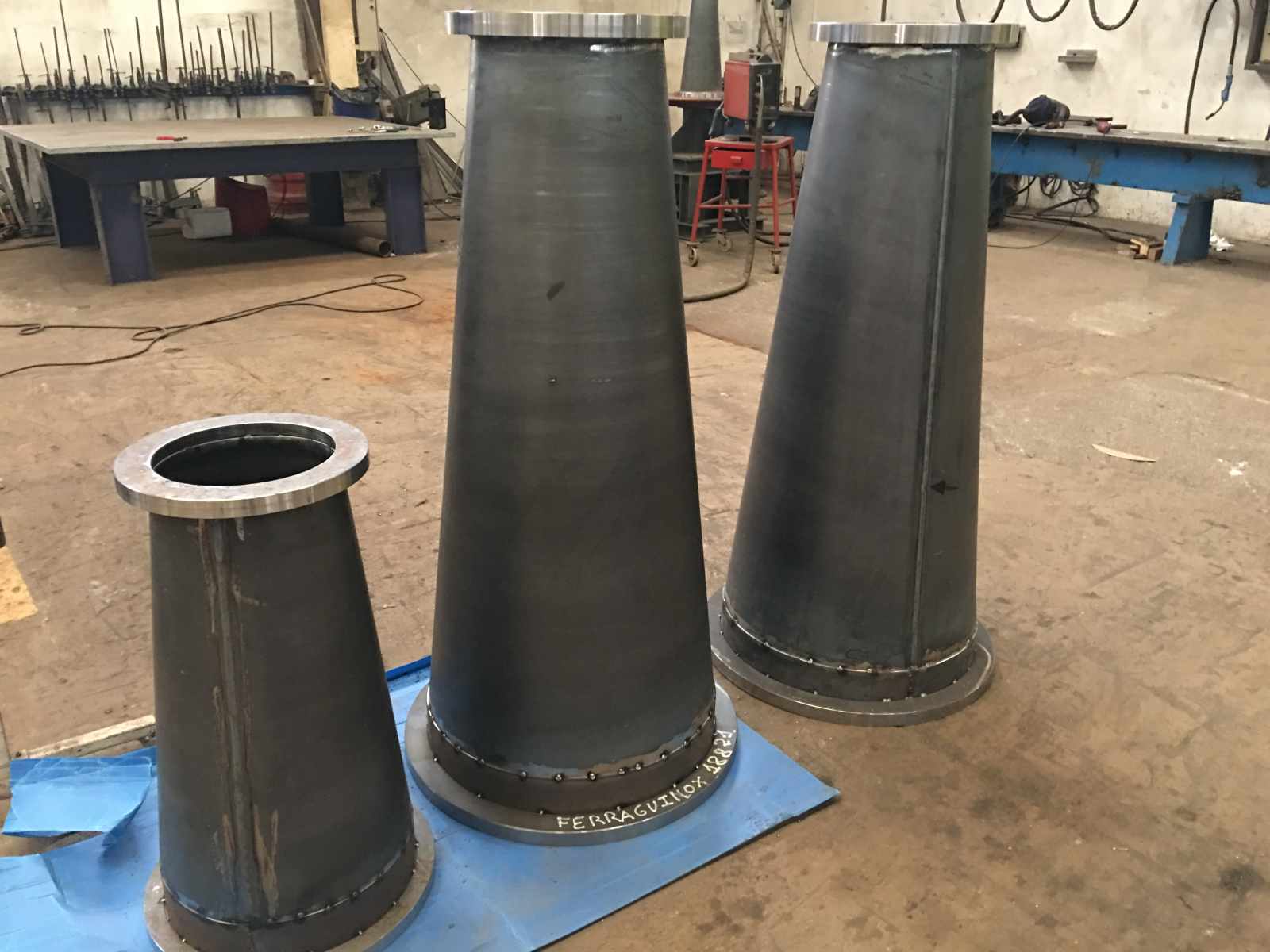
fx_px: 1064
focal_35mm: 29
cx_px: 635
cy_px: 476
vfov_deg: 48.2
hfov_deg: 61.7
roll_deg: -1.0
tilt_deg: -21.5
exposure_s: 1/4
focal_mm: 4.15
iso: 100
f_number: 2.2
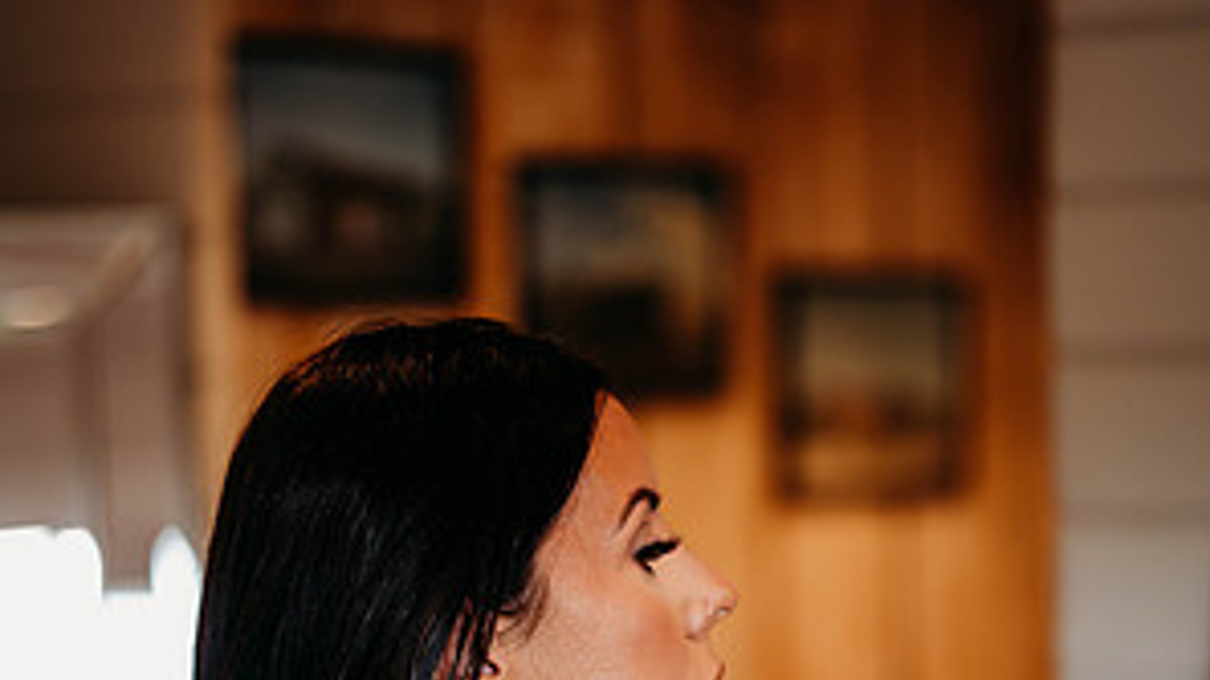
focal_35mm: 135
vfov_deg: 8.9
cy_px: 684
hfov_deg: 15.9
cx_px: 603
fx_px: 4331
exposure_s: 1/320
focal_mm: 85
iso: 400
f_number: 1.8
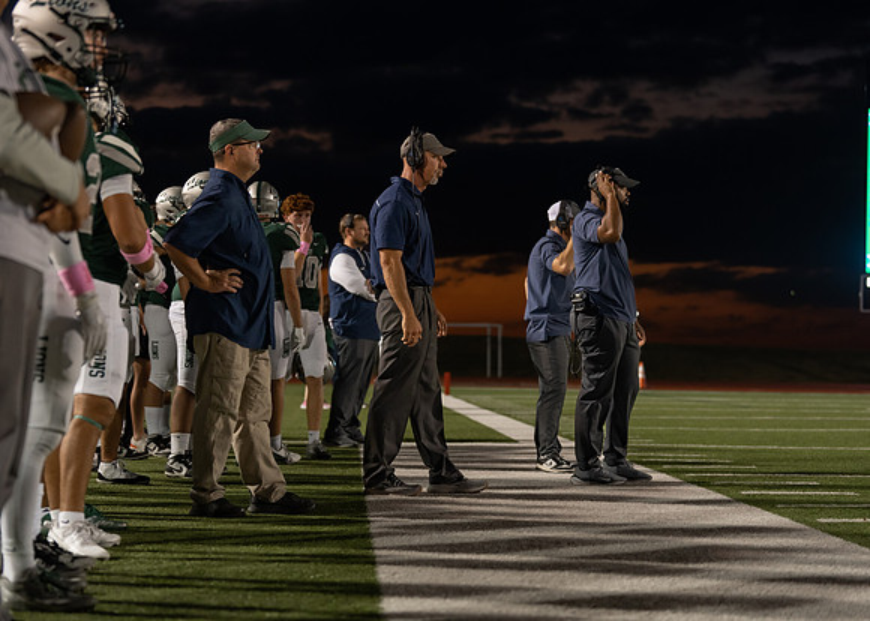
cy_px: 303
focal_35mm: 83
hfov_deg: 24.0
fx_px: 2044
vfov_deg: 17.3
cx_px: 371
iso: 1000
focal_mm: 70
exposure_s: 1/320
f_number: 2.8
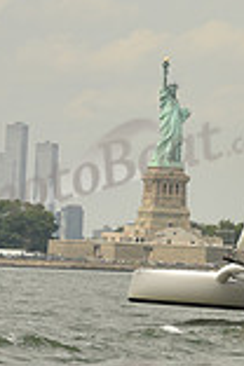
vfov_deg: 5.8
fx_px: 3589
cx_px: 405
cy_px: 14
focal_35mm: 353
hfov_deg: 3.9
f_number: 10
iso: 250
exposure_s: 1/640
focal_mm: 95
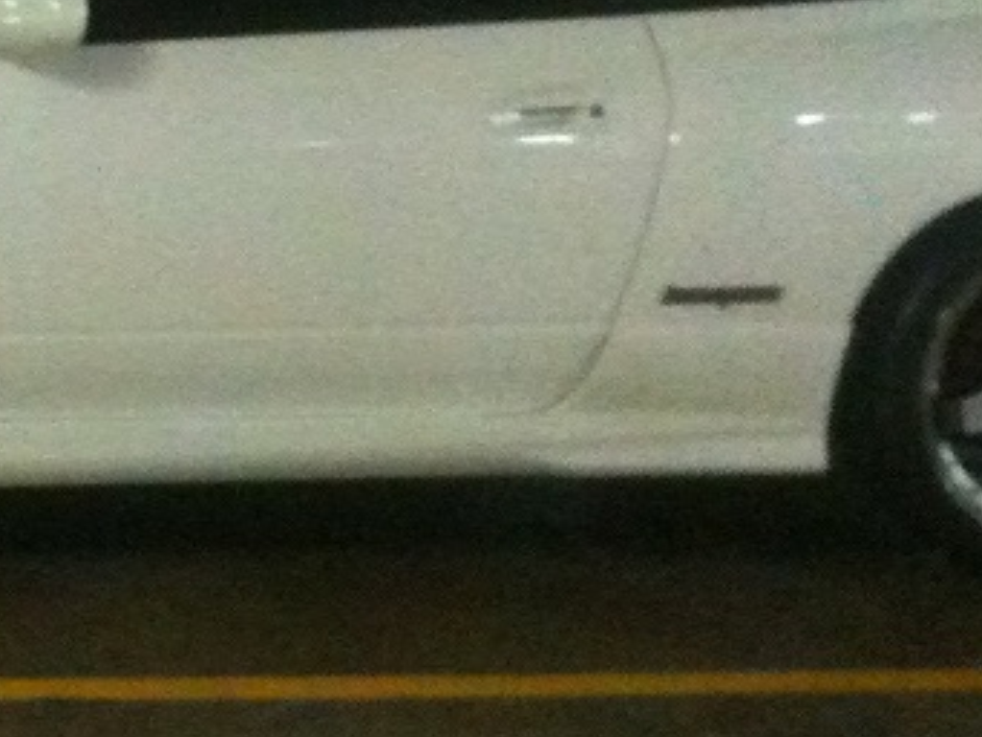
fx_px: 3576
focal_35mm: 126
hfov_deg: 15.3
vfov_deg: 11.7
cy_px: 20
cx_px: -22
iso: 640
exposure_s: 1/15
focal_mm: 3.85
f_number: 2.8
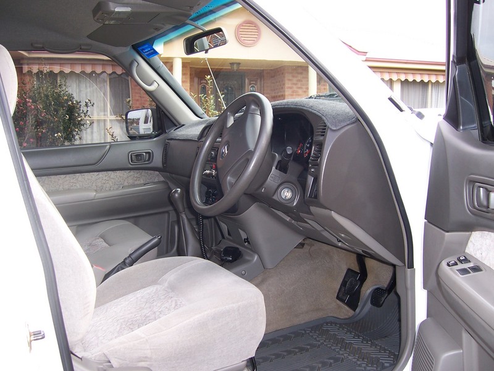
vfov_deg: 39.7
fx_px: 514
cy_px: 186
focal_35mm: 36
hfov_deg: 51.4
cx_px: 247
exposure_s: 1/180
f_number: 3
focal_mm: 6
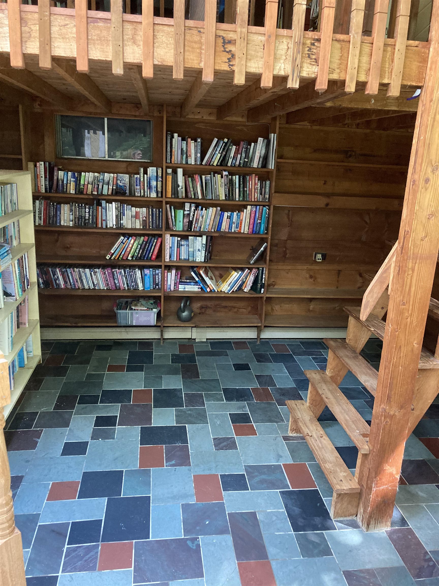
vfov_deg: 63.4
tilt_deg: -14.8
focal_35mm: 28
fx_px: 473
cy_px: 293
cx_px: 220
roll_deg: -3.5
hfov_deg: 49.7
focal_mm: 3.99
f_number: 1.8
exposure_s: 1/57
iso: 320
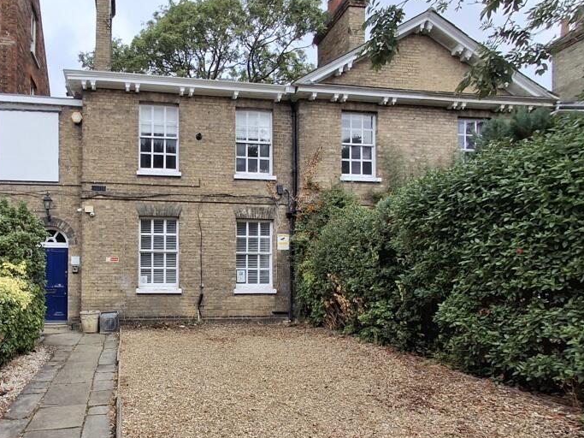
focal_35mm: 24
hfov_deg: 69.0
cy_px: 269
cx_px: 181
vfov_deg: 56.2
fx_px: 405
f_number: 2.2
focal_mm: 1.64
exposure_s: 1/940
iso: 40
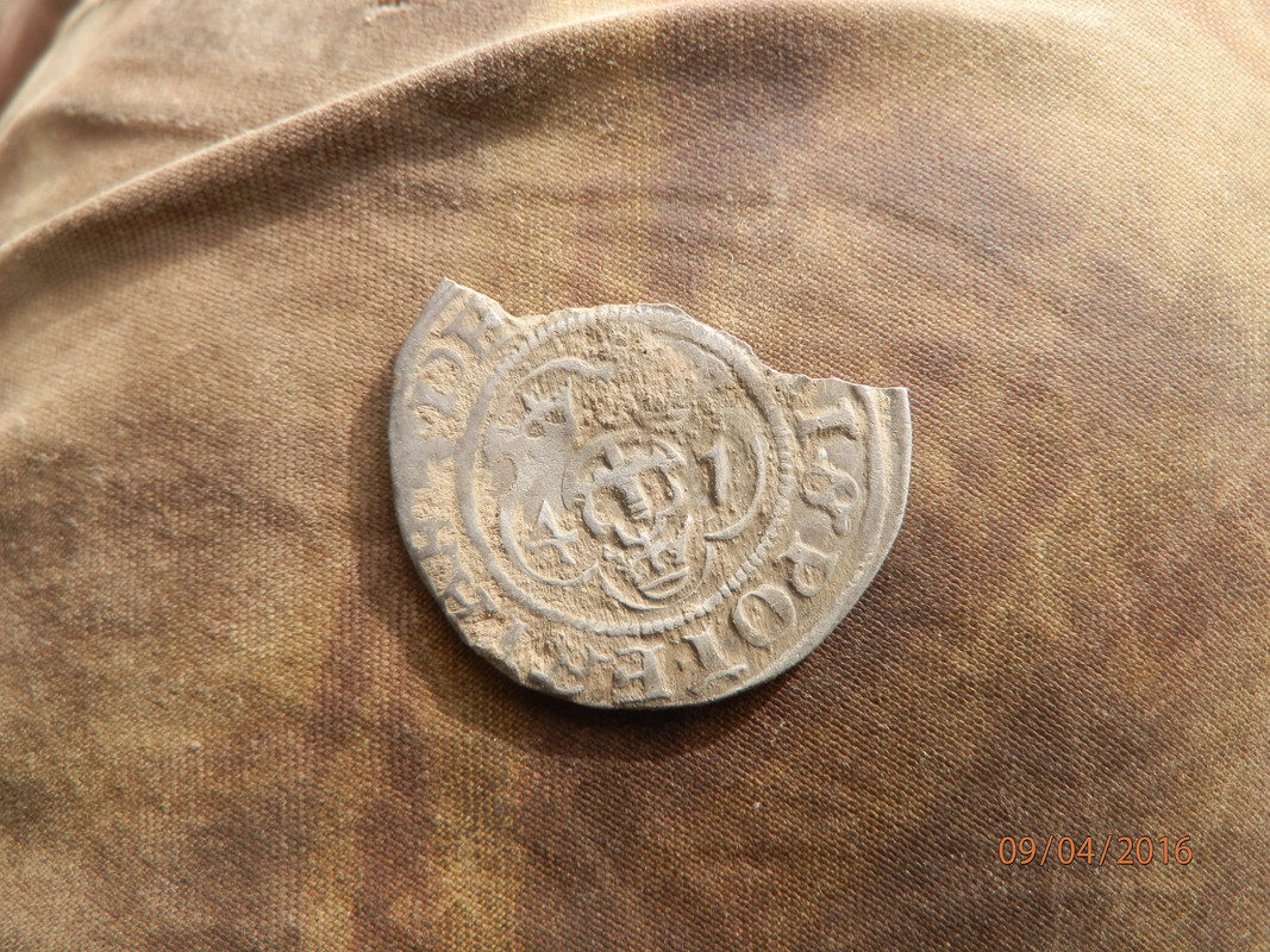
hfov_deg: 54.0
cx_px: 635
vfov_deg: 41.8
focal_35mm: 34
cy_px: 476
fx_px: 1247
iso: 80
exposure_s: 1/320
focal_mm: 6.17
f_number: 3.5
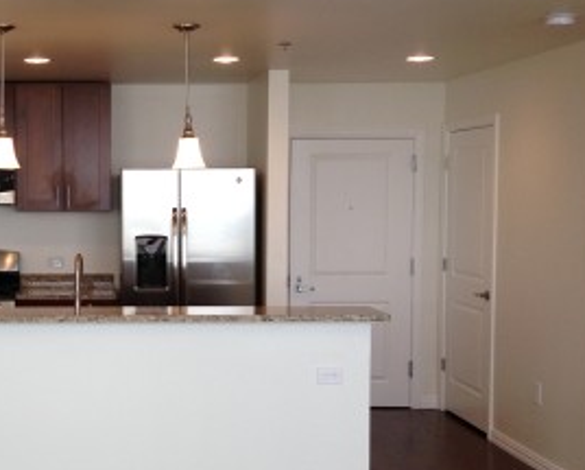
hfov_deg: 28.6
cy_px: 262
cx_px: 80
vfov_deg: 23.9
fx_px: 1109
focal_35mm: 64
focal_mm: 4.13
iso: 50
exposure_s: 1/64
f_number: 2.4
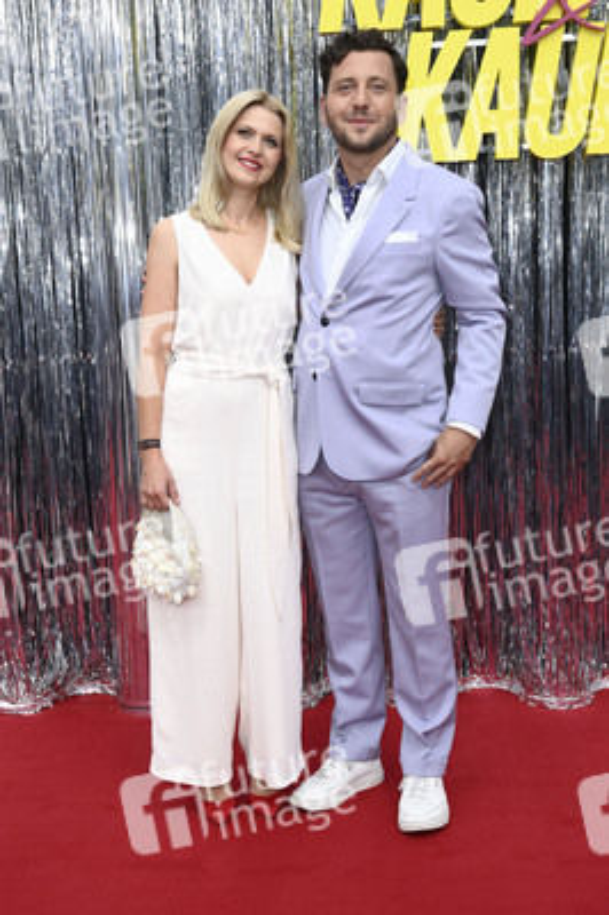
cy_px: 458
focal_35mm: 52
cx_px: 304
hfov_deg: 25.9
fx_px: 1322
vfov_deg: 38.2
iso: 640
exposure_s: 1/250
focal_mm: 52
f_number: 5.6
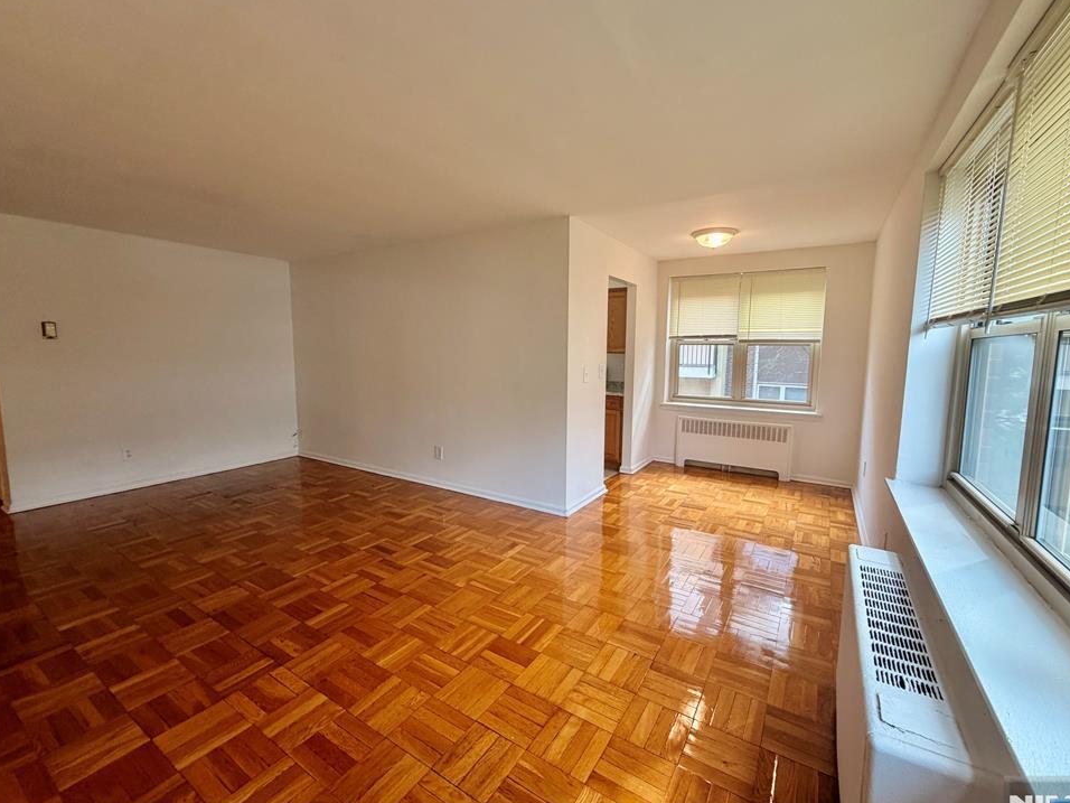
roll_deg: -0.3
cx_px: 544
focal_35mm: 15
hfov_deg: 98.2
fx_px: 464
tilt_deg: -6.2
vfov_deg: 81.7
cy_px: 400
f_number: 2.2
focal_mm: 2.22
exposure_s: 1/120
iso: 160
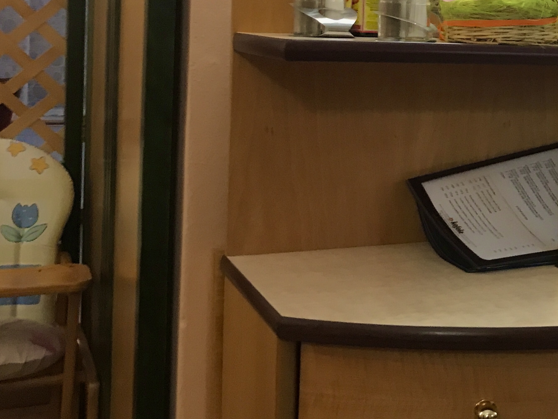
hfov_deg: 28.6
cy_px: 79
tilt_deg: -0.2
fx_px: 1016
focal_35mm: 63
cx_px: 575
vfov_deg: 22.9
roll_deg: -2.6
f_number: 1.8
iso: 100
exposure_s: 1/17
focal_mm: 3.99
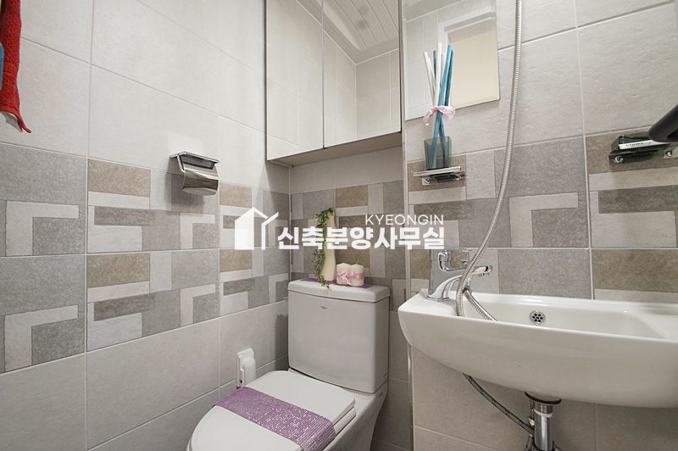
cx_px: 339
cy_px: 226
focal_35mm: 15
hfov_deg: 100.4
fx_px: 282
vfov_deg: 77.2
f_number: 9
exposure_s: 1/13
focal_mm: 10
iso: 800
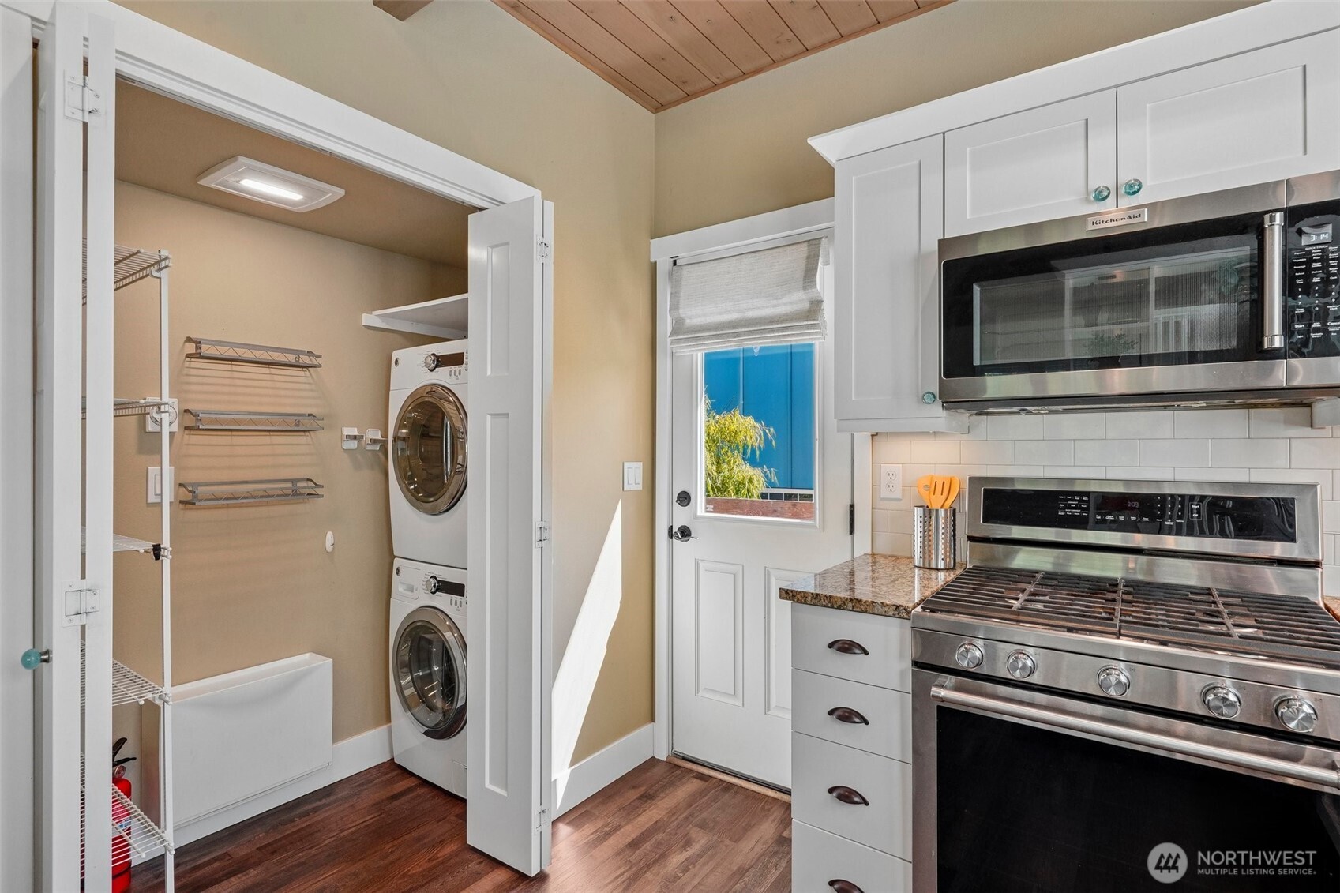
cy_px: 446
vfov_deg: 70.4
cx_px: 670
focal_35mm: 17
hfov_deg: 93.3
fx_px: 633
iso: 800
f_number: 8
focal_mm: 17
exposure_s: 1/125
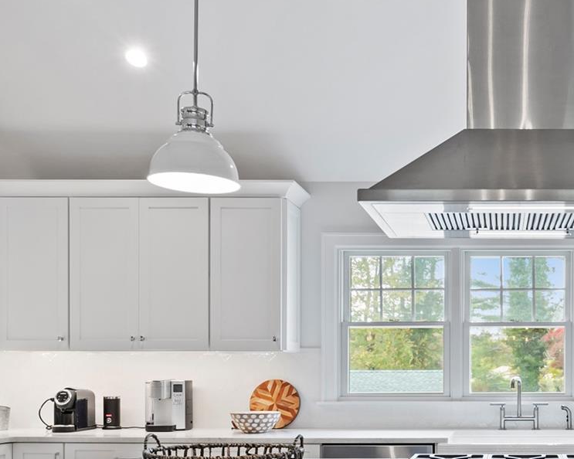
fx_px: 769
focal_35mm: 45
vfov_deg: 32.2
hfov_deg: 38.4
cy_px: 374
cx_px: 506
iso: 400
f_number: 8
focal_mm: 17.5
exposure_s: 1/4
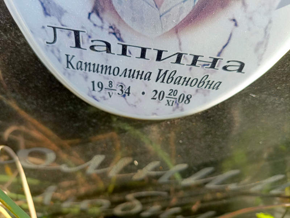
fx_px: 209
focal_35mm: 25
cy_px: 109
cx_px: 145
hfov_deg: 69.4
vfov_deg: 54.9
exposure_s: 1/149
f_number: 1.69
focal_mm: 4.76
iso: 112
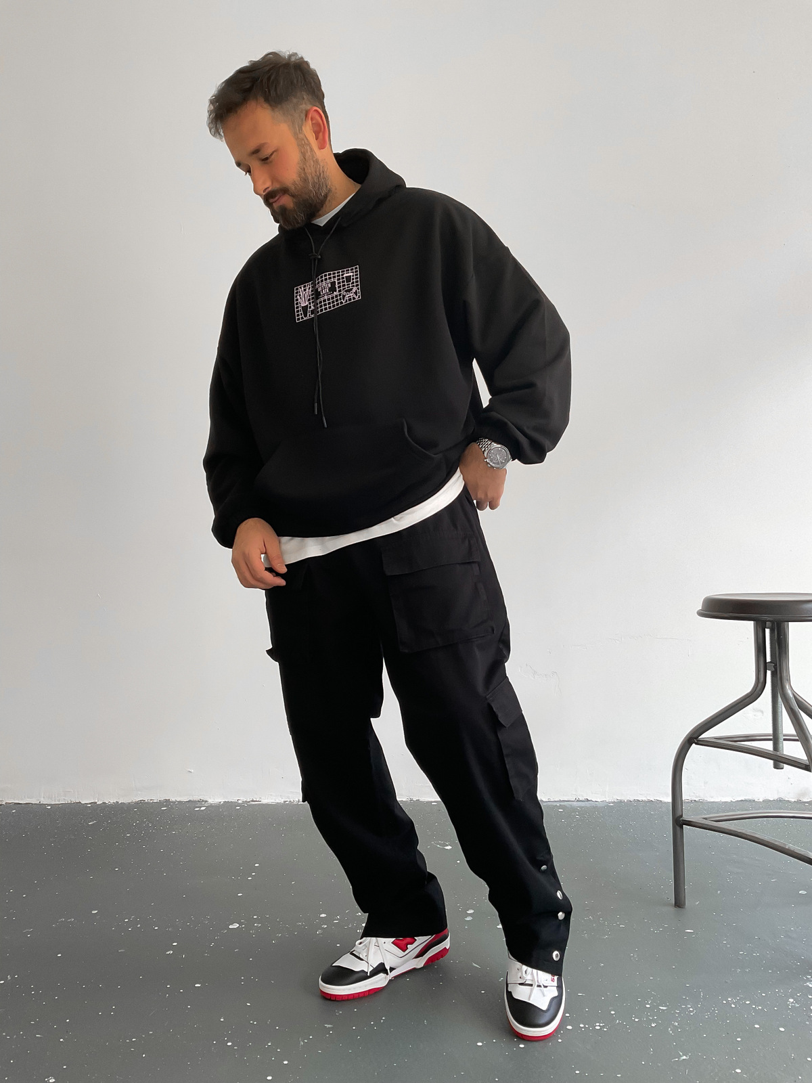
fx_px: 907
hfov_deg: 48.2
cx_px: 406
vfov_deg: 61.7
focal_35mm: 29
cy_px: 542
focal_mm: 3
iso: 64
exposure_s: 1/120
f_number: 1.8
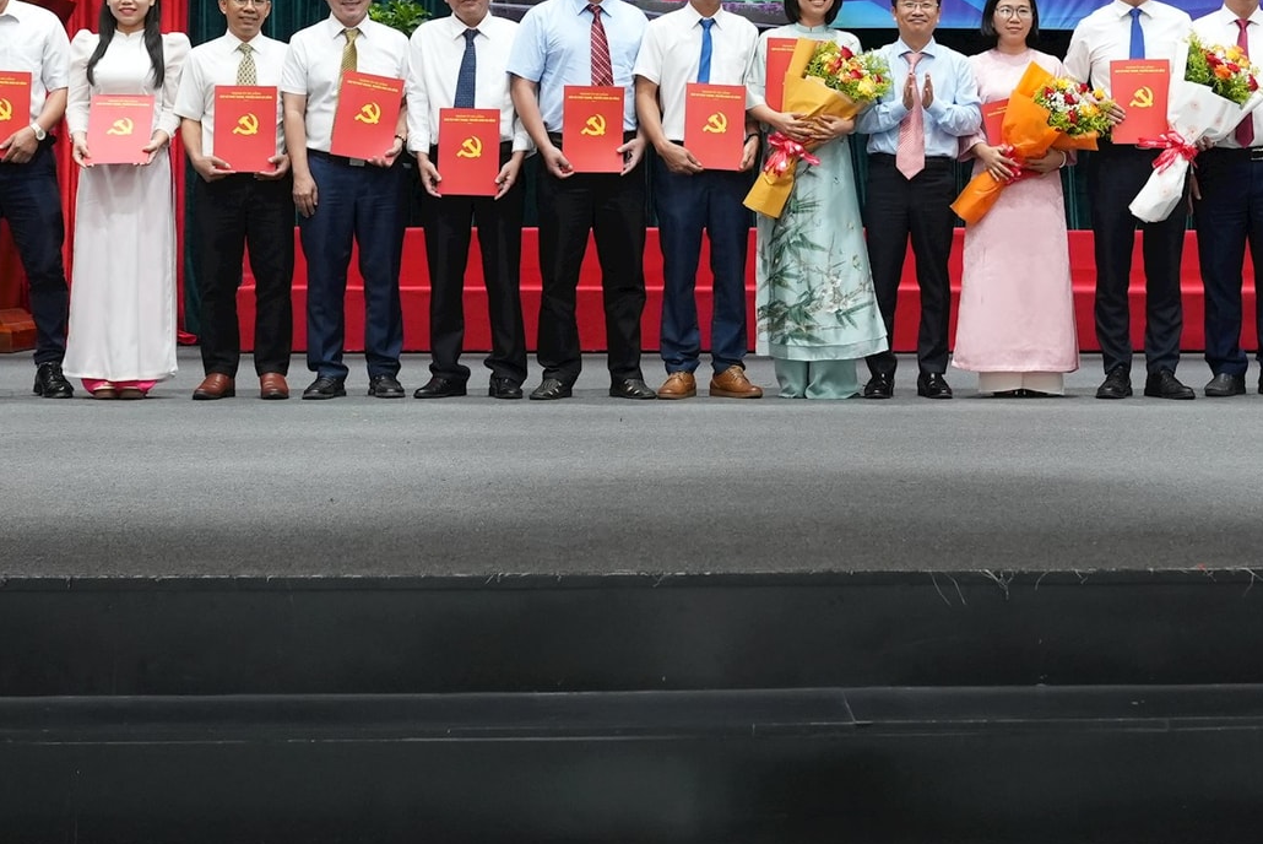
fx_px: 2422
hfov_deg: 29.1
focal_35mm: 69
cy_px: 67
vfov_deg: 19.4
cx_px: 804
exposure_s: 1/50
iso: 3200
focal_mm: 37
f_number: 5
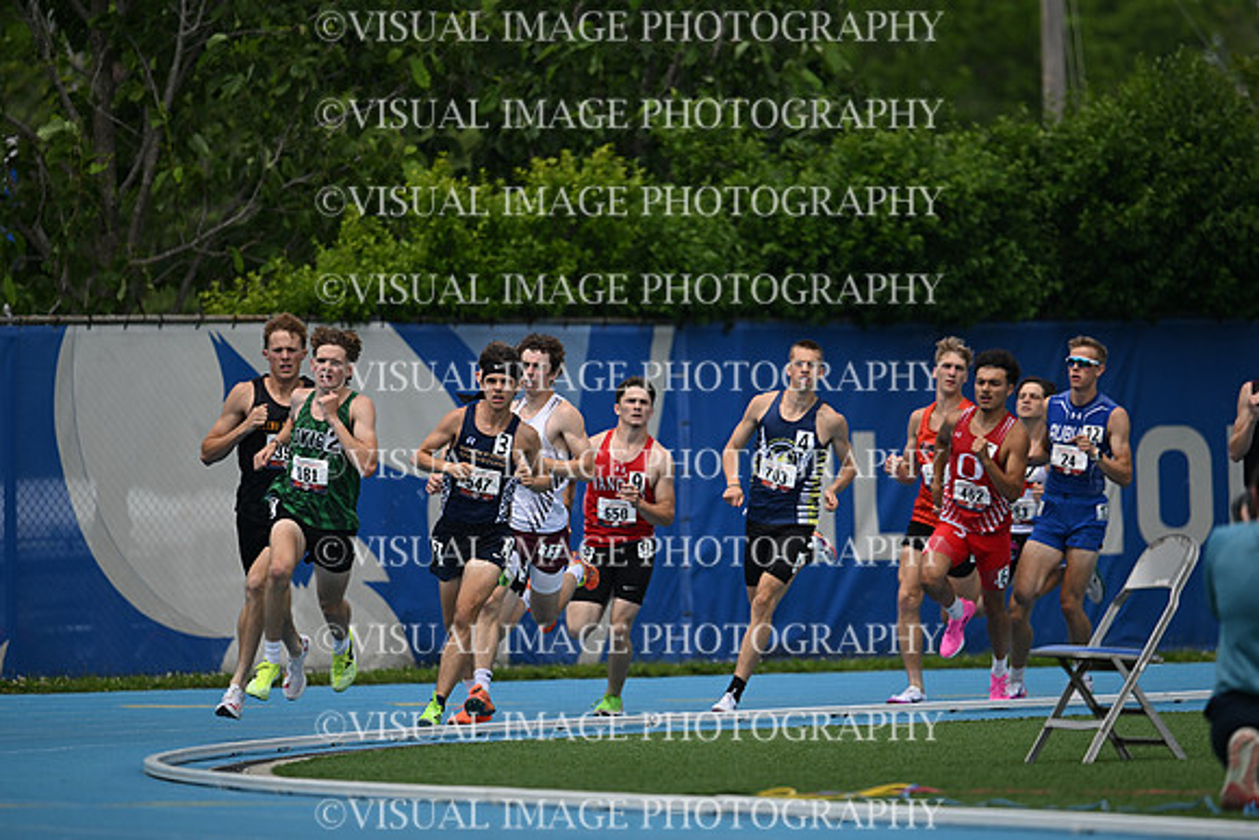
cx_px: 630
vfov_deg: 3.4
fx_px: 13992
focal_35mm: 400
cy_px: 420
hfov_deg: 5.2
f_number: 4.5
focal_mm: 400
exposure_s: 1/2543
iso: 250
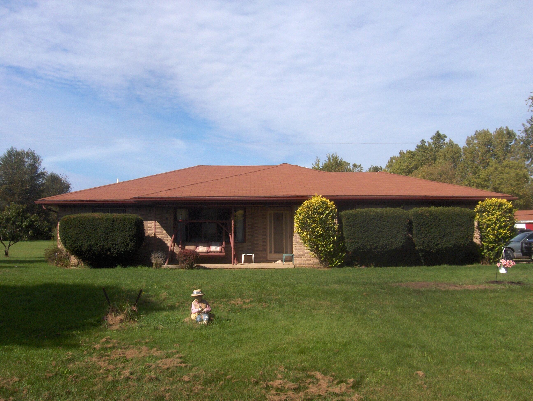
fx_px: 601
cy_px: 200
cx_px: 266
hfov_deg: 47.8
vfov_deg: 36.9
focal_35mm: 39
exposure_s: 1/1370
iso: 100
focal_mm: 8
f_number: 4.8
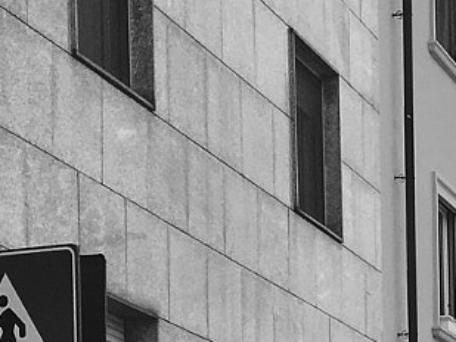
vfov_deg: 9.3
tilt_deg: +1.3
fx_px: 1977
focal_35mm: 150
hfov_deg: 12.4
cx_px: 735
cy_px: 694
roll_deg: +1.4
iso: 25
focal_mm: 4.15
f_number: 2.2
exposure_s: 1/2137
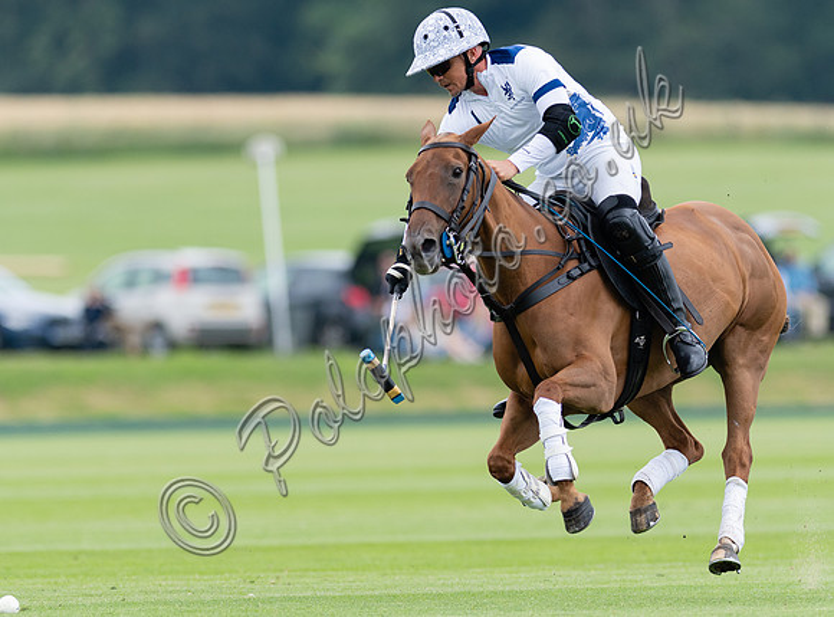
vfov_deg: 3.1
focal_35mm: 482
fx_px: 11560
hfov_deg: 4.1
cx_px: 462
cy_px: 308
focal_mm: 300
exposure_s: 1/4000
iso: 400
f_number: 2.8
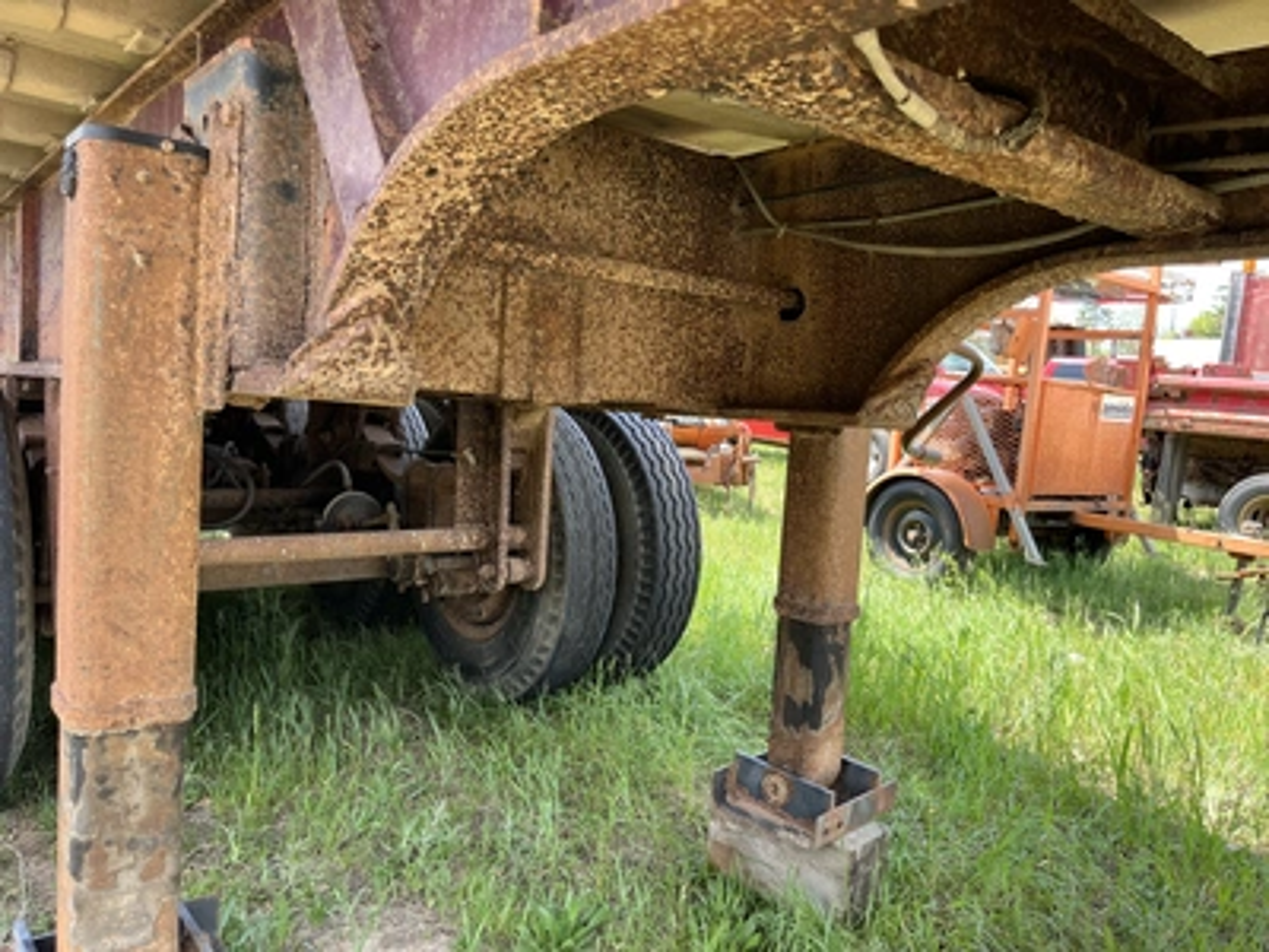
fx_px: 953
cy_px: 476
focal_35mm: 26
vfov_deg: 53.1
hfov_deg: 67.3
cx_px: 634
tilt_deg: -11.1
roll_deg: +1.3
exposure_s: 1/266
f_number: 1.6
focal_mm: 5.1
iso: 40
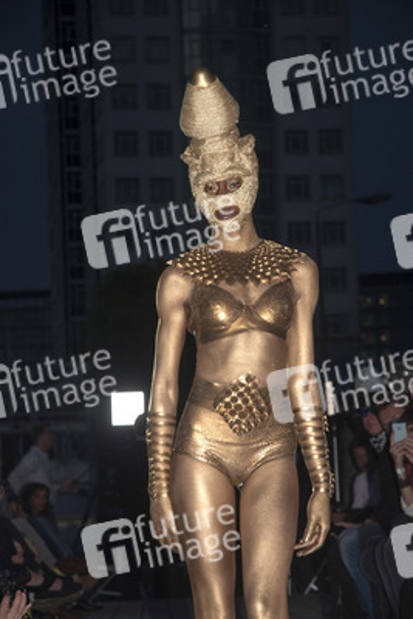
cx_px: 206
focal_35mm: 128
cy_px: 310
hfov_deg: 10.8
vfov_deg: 16.1
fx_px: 2192
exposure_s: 1/100
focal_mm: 85
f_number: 5.6
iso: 400
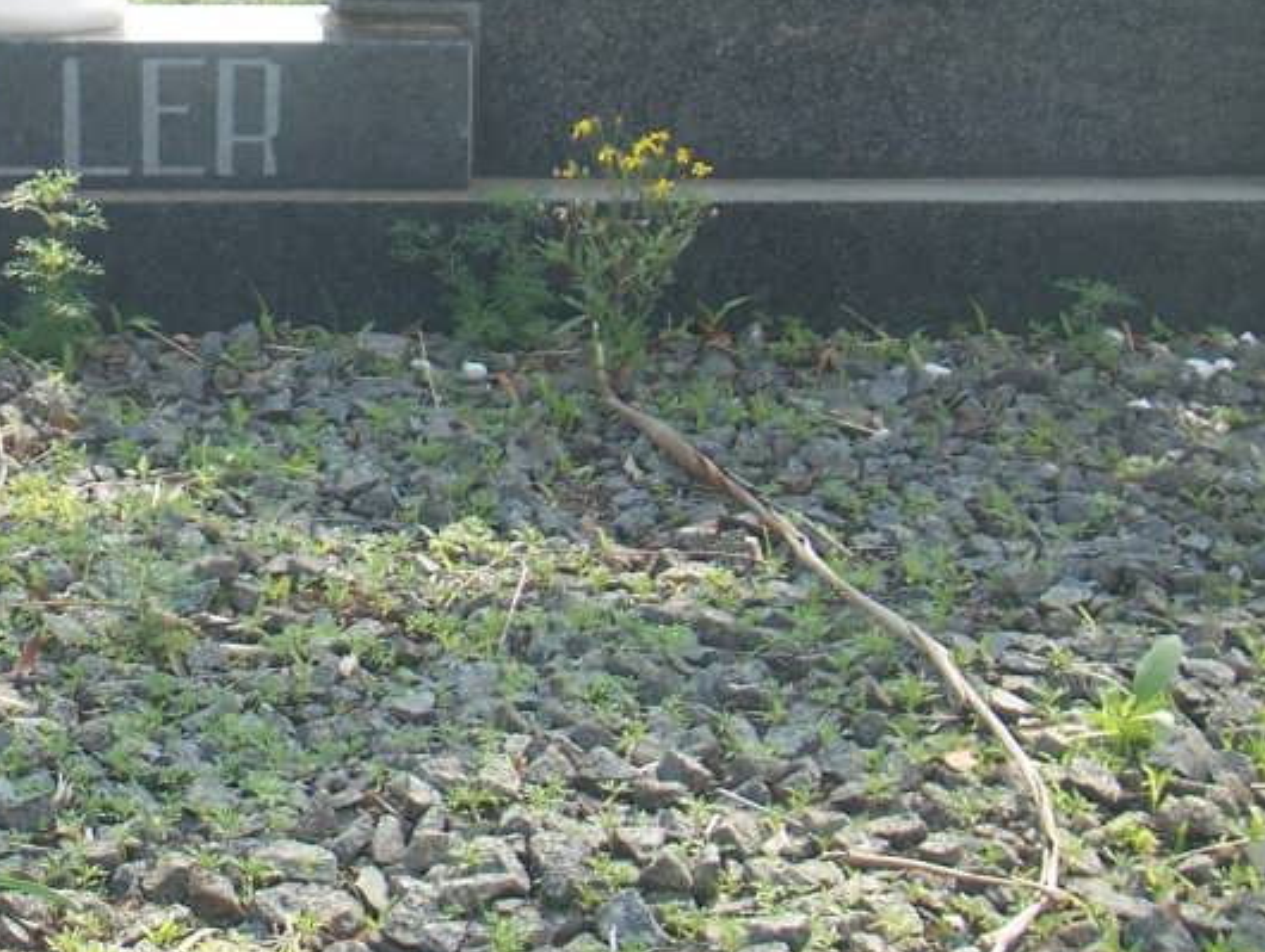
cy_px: -5
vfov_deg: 16.8
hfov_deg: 22.1
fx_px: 3147
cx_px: 67
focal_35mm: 86
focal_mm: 6.3
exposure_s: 1/160
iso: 64
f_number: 3.9
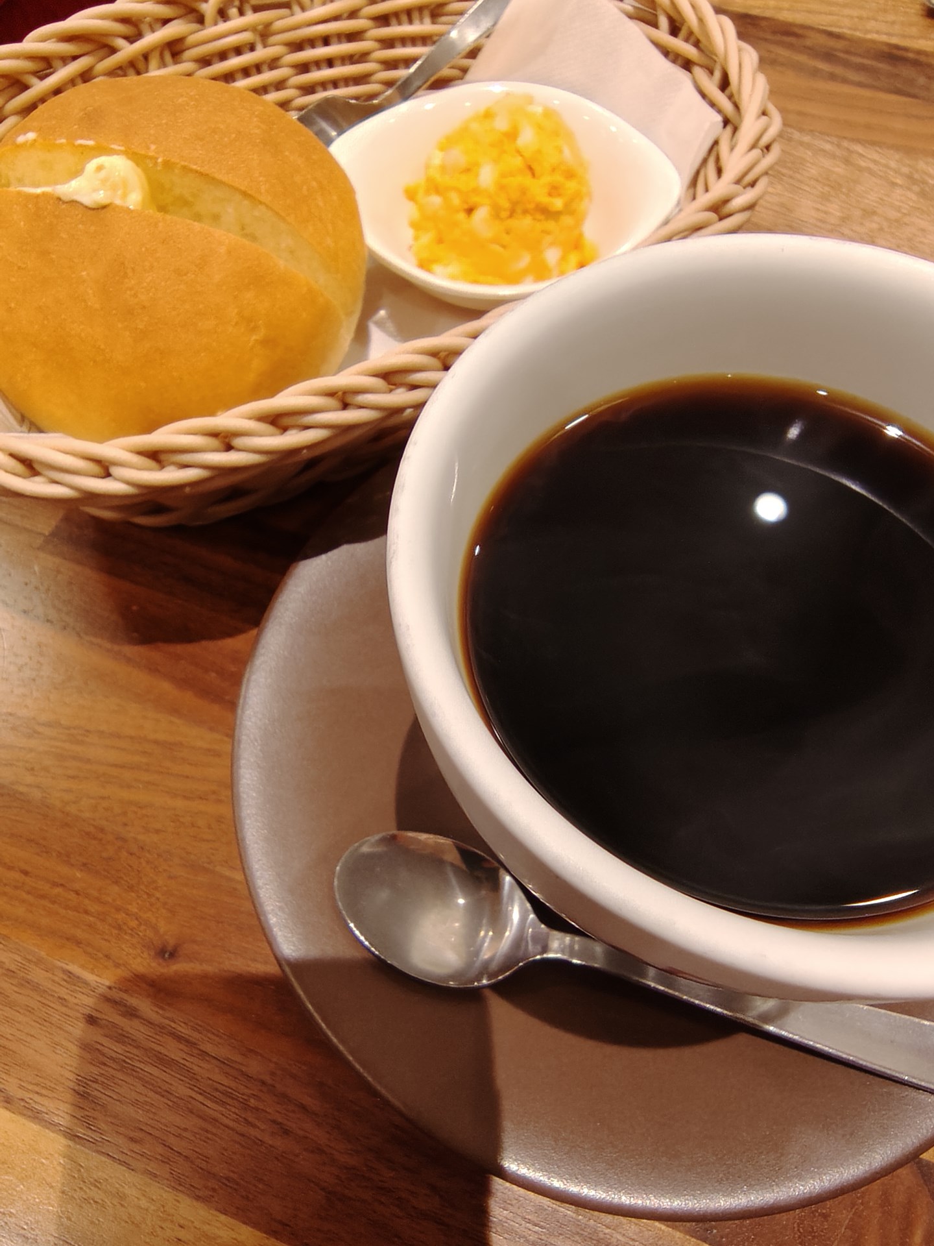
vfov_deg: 73.9
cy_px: 623
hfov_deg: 58.9
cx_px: 467
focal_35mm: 23
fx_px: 827
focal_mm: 2.16
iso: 205
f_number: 2.2
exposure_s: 1/50
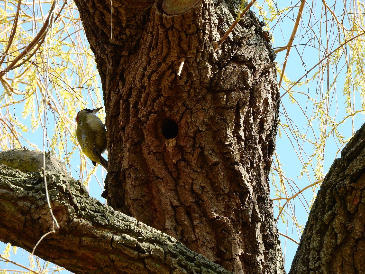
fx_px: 5272
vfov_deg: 3.0
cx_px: 182
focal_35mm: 500
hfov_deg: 4.0
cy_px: 137
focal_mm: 89.6
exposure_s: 1/250
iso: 220
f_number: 5.6
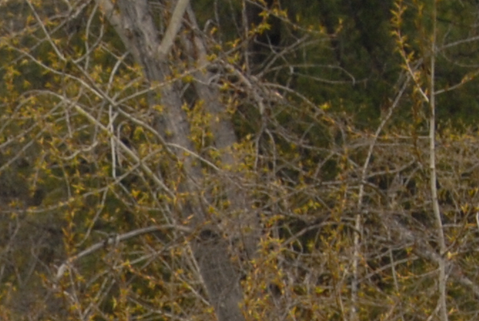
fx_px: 3224
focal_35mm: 242
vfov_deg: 5.5
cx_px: -192
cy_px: 763
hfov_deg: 8.3
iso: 250
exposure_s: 1/200
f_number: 7.1
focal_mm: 28
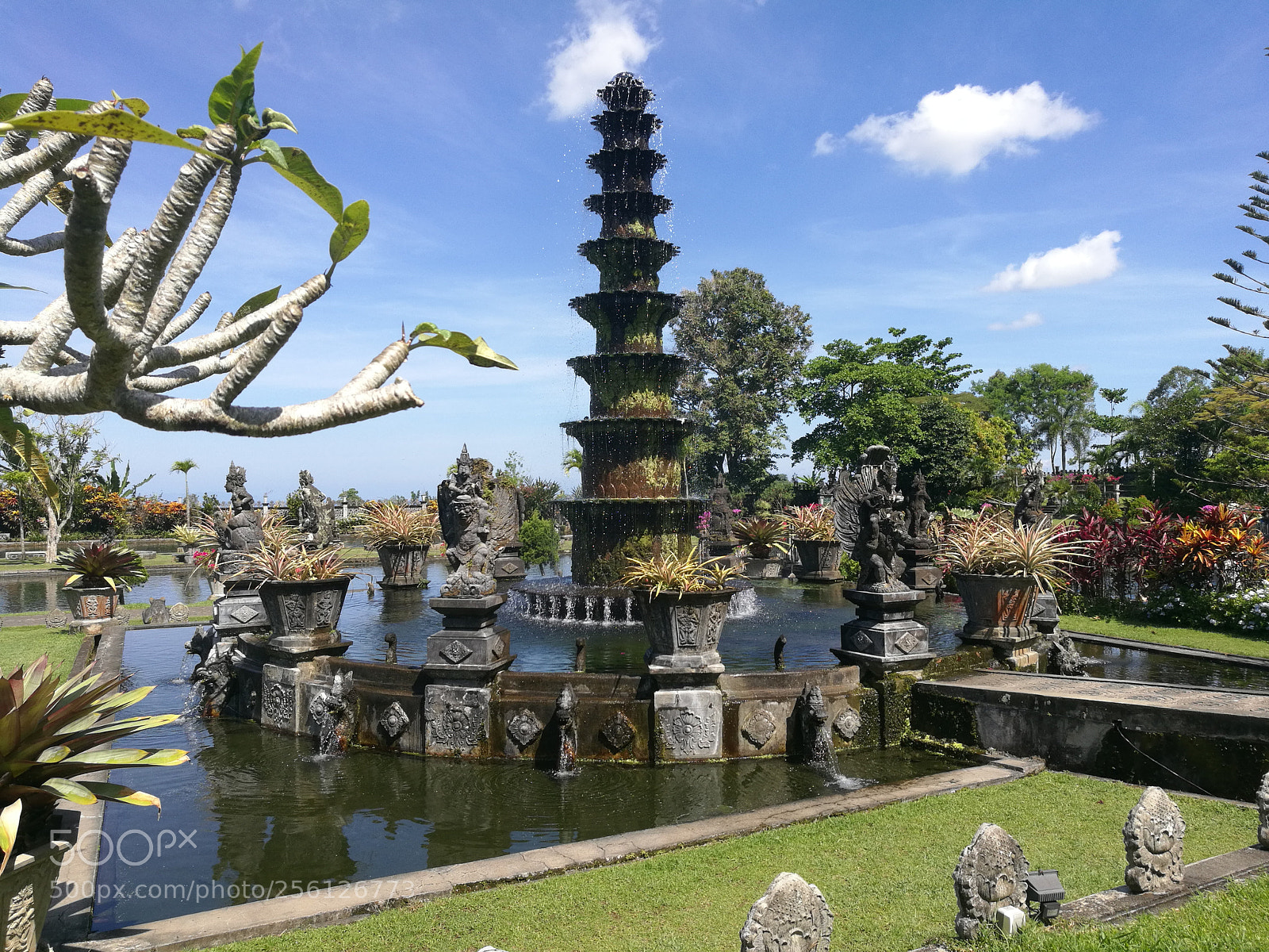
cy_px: 476
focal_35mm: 27
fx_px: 990
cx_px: 634
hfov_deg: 65.3
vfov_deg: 51.4
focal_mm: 4.5
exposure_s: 1/710
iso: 50
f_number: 2.2
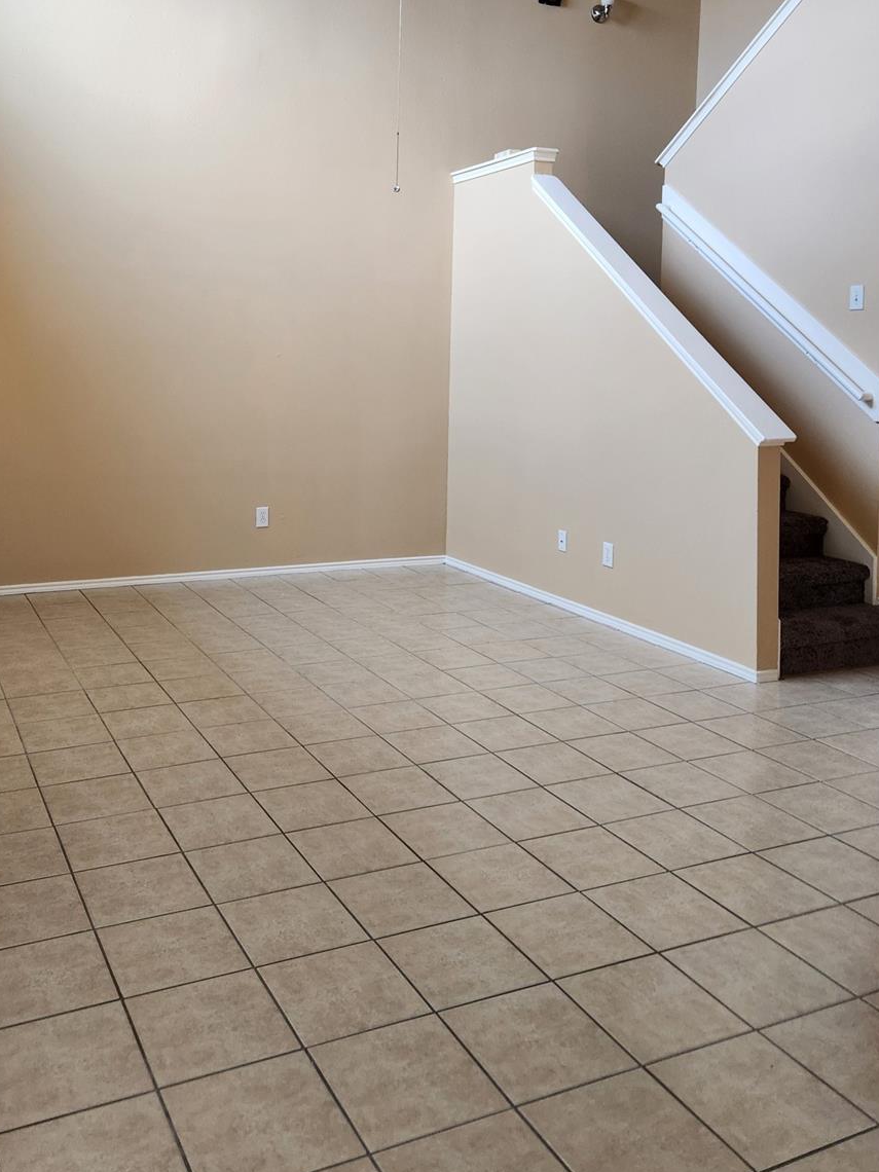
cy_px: 410
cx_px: 350
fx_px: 1050
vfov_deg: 57.3
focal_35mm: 31
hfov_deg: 45.2
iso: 160
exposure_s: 1/120
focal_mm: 5.4
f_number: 1.8
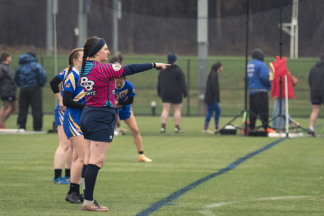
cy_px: 108
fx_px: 3778
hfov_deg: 4.9
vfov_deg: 3.3
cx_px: 162
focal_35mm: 420
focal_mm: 280
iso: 3200
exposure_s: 1/800
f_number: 6.3
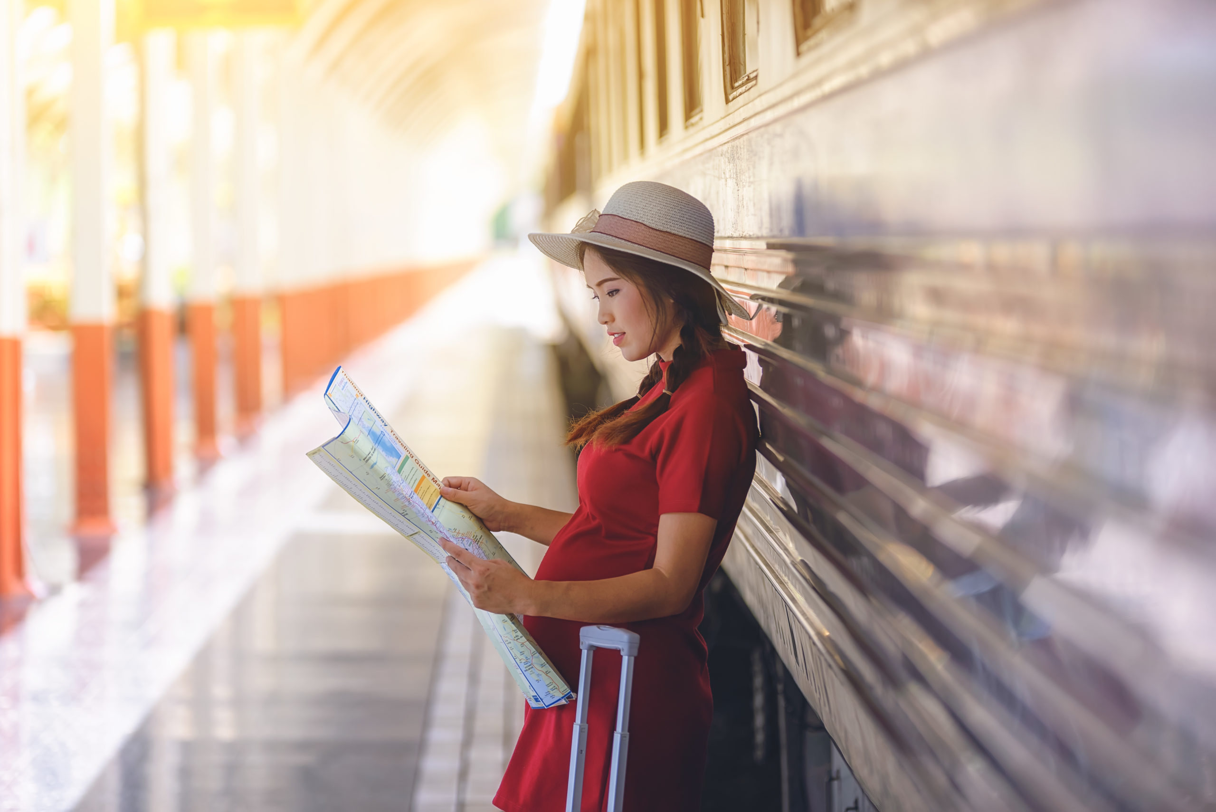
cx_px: 608
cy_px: 406
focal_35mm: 130
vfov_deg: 10.6
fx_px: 4393
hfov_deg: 15.8
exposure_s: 1/200
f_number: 2.8
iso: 320
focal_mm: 130
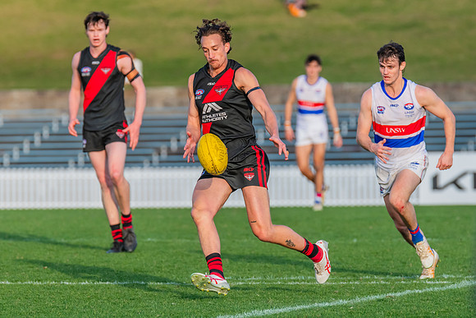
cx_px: 230
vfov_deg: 3.1
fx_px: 5840
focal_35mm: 442
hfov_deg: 4.7
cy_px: 131
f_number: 6.3
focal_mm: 330
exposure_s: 1/1250
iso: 800
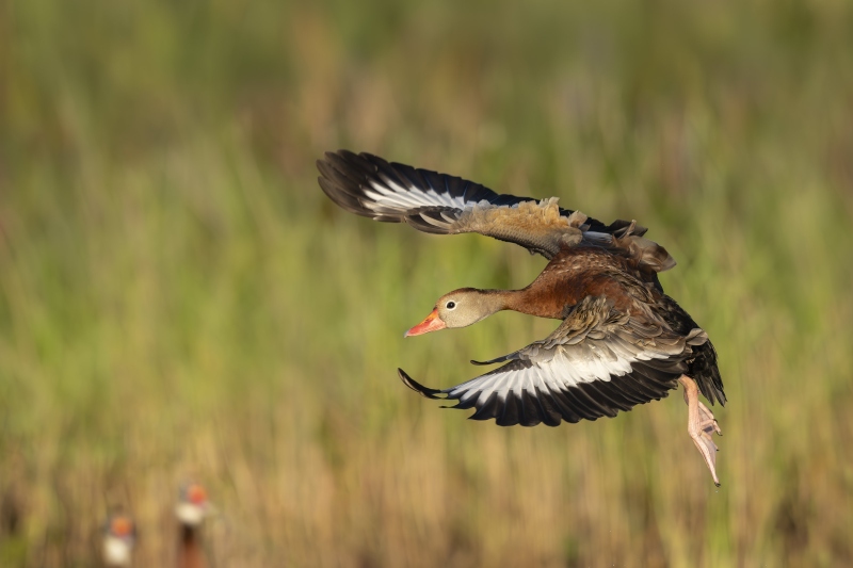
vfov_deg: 1.6
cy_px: 284
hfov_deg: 2.5
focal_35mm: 840
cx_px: 426
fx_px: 19898
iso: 1600
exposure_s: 1/4000
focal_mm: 840
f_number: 5.6
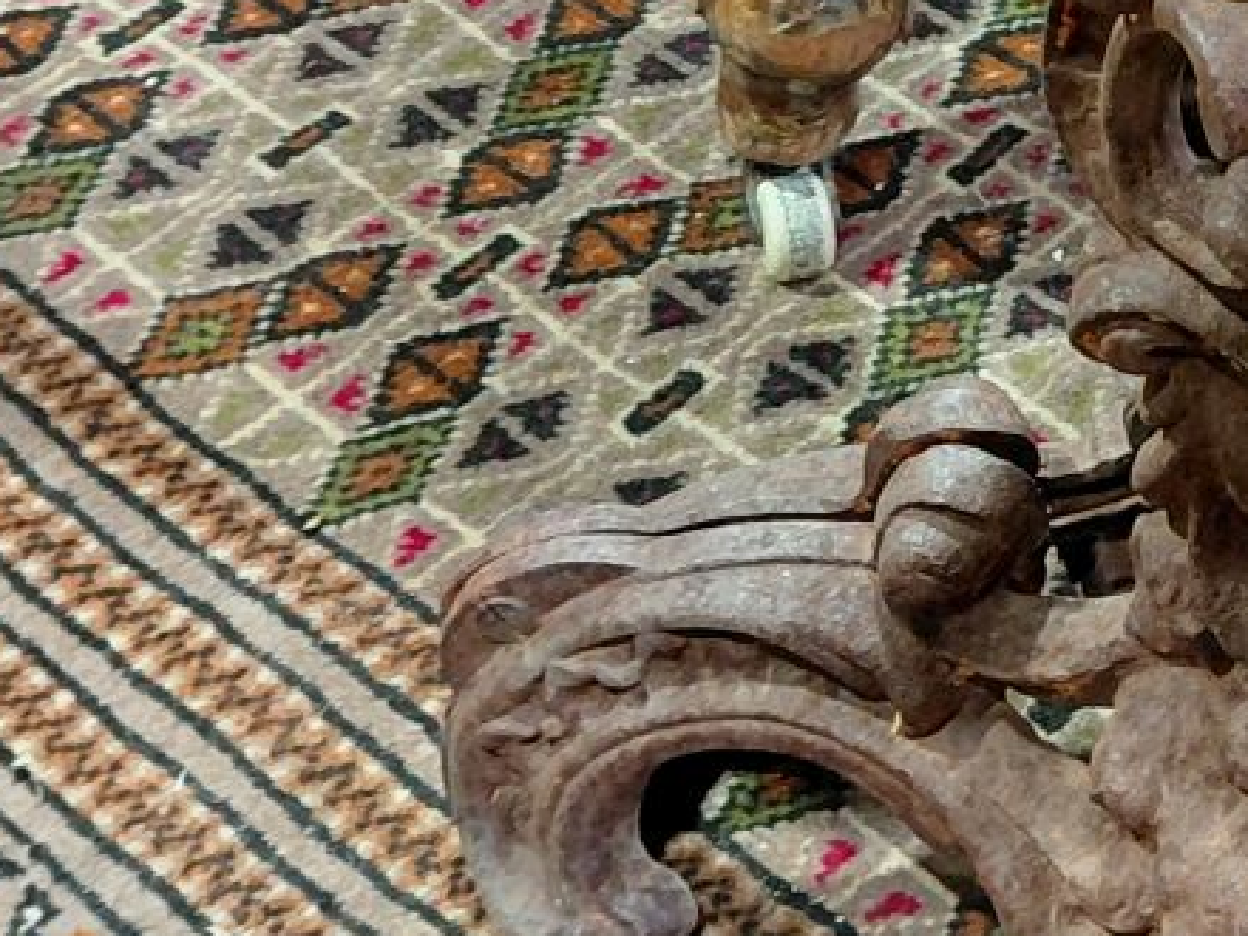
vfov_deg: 12.1
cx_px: 1628
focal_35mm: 116
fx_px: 4182
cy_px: -539
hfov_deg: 16.1
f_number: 1.8
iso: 200
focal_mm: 4.69
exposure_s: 1/50.1
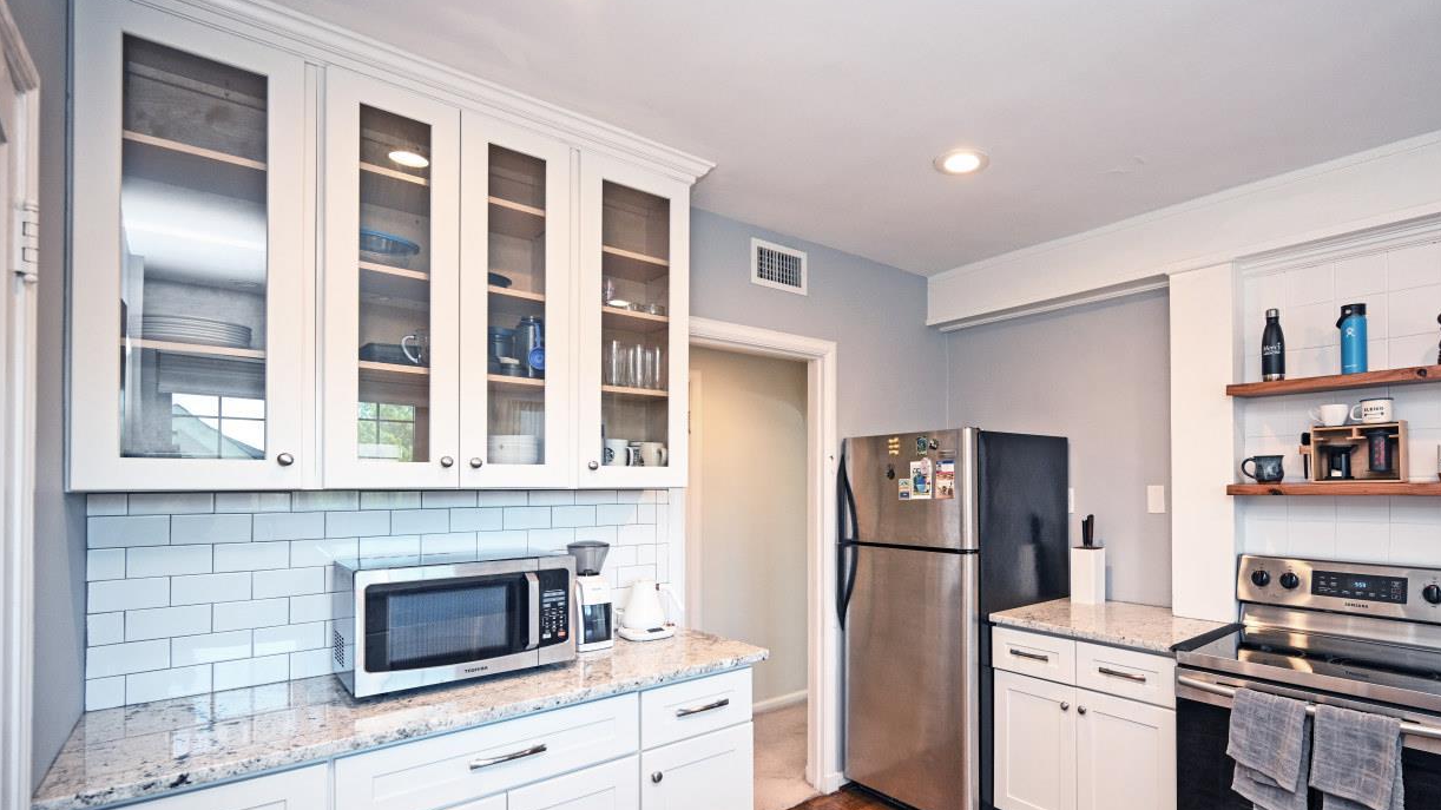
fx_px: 688
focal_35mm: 18
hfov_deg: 91.2
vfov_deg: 60.5
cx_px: 877
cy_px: 481
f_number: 4
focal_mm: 14
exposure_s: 1/60
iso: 640
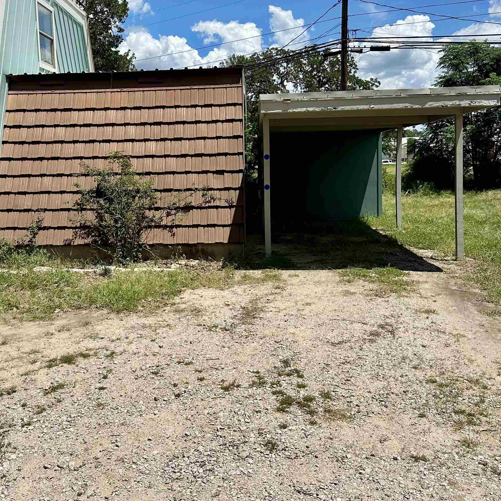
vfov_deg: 45.7
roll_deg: +1.1
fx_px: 589
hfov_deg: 45.7
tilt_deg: -3.9
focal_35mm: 36
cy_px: 195
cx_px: 194
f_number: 1.78
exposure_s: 1/6623
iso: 80
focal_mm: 6.86
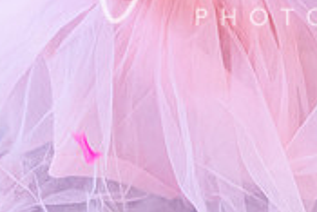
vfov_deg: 6.2
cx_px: 84
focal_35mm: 220
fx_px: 1939
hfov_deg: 9.3
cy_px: -68
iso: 800
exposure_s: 1/160
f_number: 4
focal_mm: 55
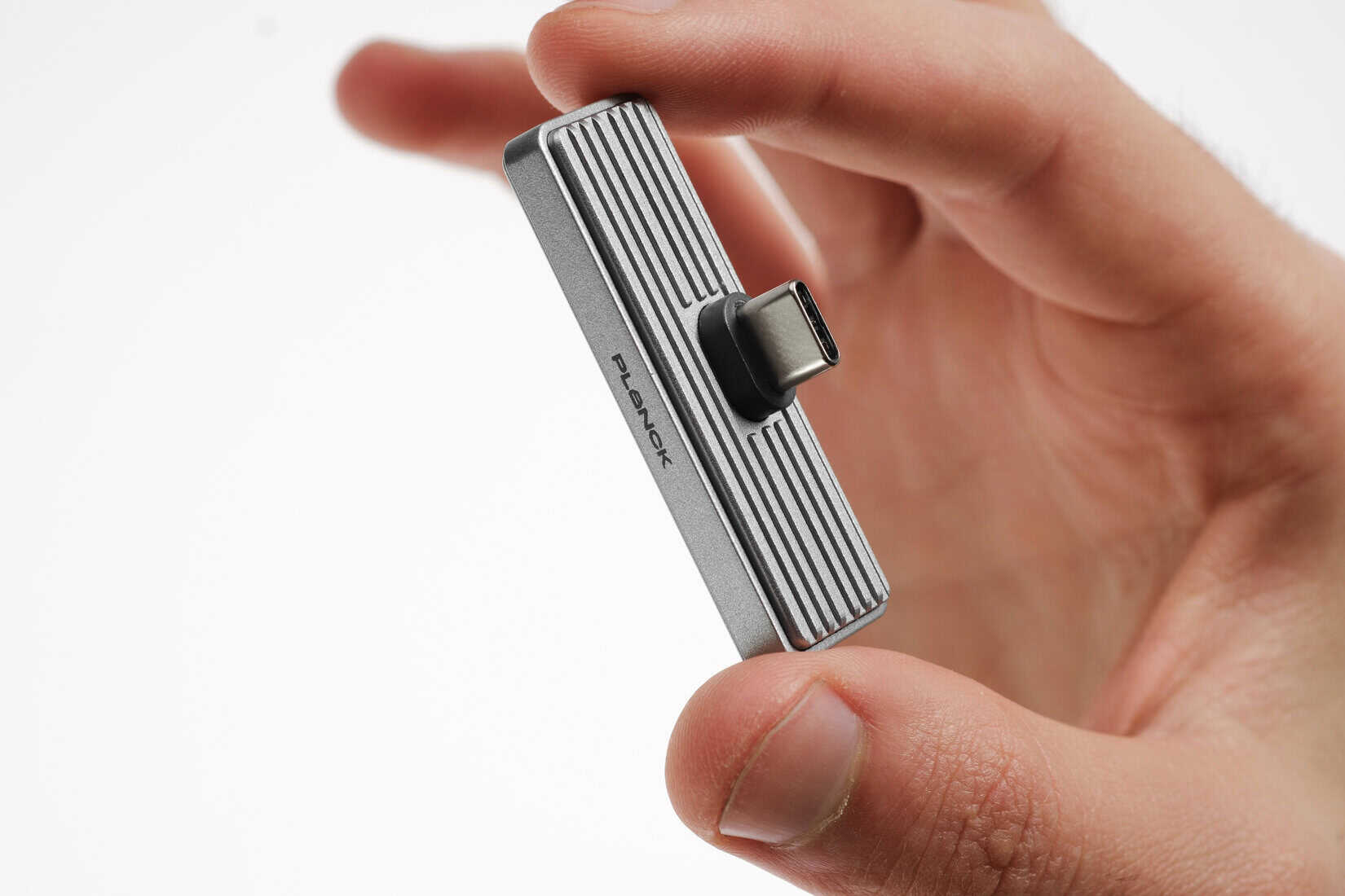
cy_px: 448
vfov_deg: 15.2
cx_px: 672
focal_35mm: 90
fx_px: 3362
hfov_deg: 22.6
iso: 320
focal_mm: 60
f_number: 8
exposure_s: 1/200
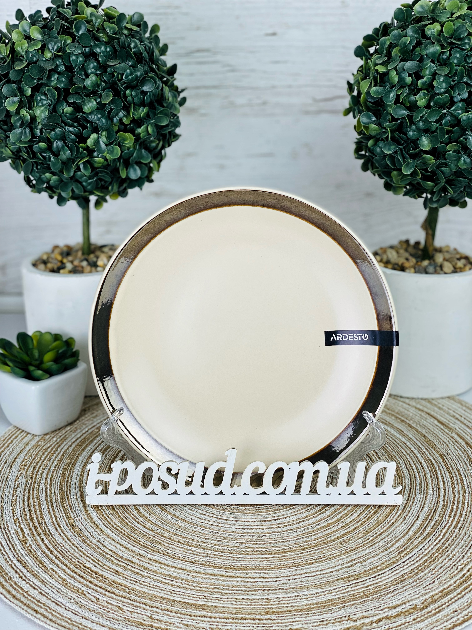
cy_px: 315
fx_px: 945
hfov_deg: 28.0
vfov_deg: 36.8
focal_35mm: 52
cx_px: 236
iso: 20
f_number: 2
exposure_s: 1/338
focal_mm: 6
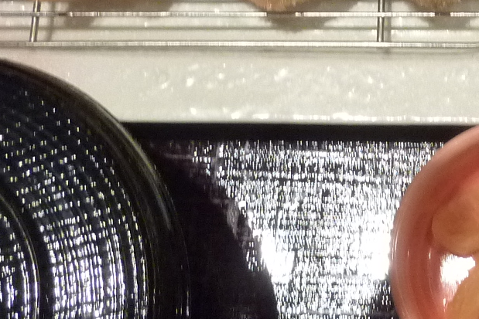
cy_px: 58
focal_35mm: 86
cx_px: 490
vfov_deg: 15.8
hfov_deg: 22.6
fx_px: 1144
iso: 400
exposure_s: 1/25
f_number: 3.3
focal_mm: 4.1
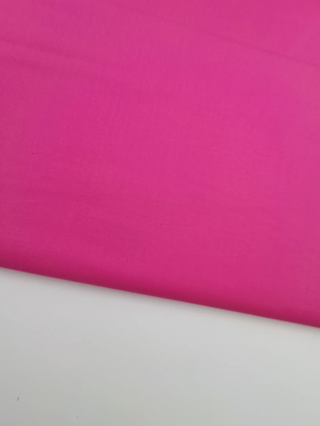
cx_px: 160
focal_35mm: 16
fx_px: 197
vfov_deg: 94.5
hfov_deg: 78.1
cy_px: 213
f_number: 2.2
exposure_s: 1/100
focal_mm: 1.64
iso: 50
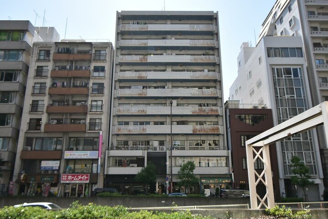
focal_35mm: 30
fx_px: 274
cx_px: 164
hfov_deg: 61.9
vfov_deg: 43.7
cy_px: 110
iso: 400
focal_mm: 20
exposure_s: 1/1000
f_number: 6.3
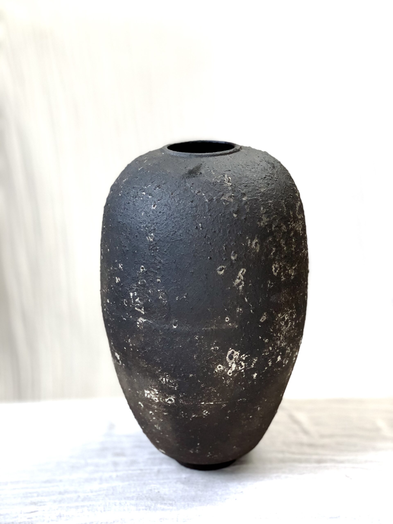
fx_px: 787
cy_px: 262
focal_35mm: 52
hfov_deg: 28.0
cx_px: 196
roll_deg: +0.8
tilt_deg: -20.3
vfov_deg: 36.8
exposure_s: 1/122
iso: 50
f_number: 2.4
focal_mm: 6
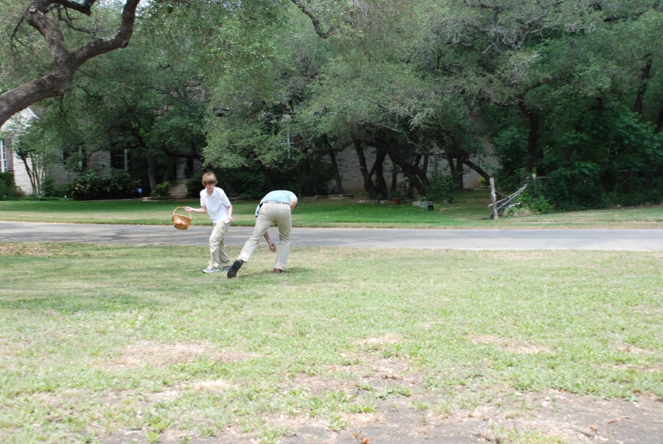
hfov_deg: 33.4
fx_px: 1106
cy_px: 222
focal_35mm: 60
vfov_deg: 22.7
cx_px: 332
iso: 100
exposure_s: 1/125
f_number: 5.6
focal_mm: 40
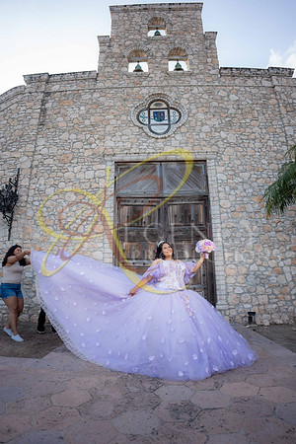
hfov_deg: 61.9
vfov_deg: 84.0
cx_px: 148
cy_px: 222
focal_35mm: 20
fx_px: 247
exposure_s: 1/640
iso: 125
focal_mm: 20
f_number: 2.8
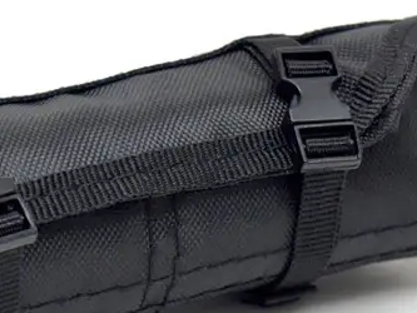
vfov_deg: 11.3
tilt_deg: -27.0
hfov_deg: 15.0
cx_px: 93
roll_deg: -0.3
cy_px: 233
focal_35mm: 131
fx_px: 1579
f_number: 1.6
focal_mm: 5.96
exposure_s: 1/100
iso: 40
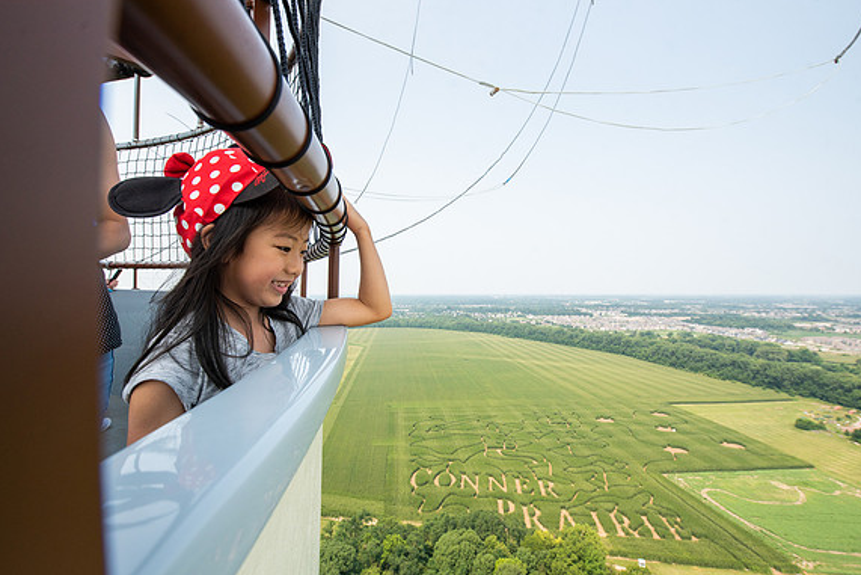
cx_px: 422
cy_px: 290
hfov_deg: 100.4
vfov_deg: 77.4
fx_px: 359
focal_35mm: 15
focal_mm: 14
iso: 160
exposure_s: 1/1250
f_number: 8
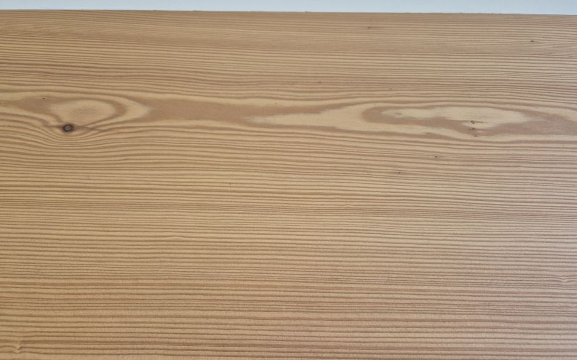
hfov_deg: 72.6
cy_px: 208
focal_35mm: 25
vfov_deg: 49.1
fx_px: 393
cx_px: 294
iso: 160
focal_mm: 5.4
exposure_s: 1/100
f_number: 1.8
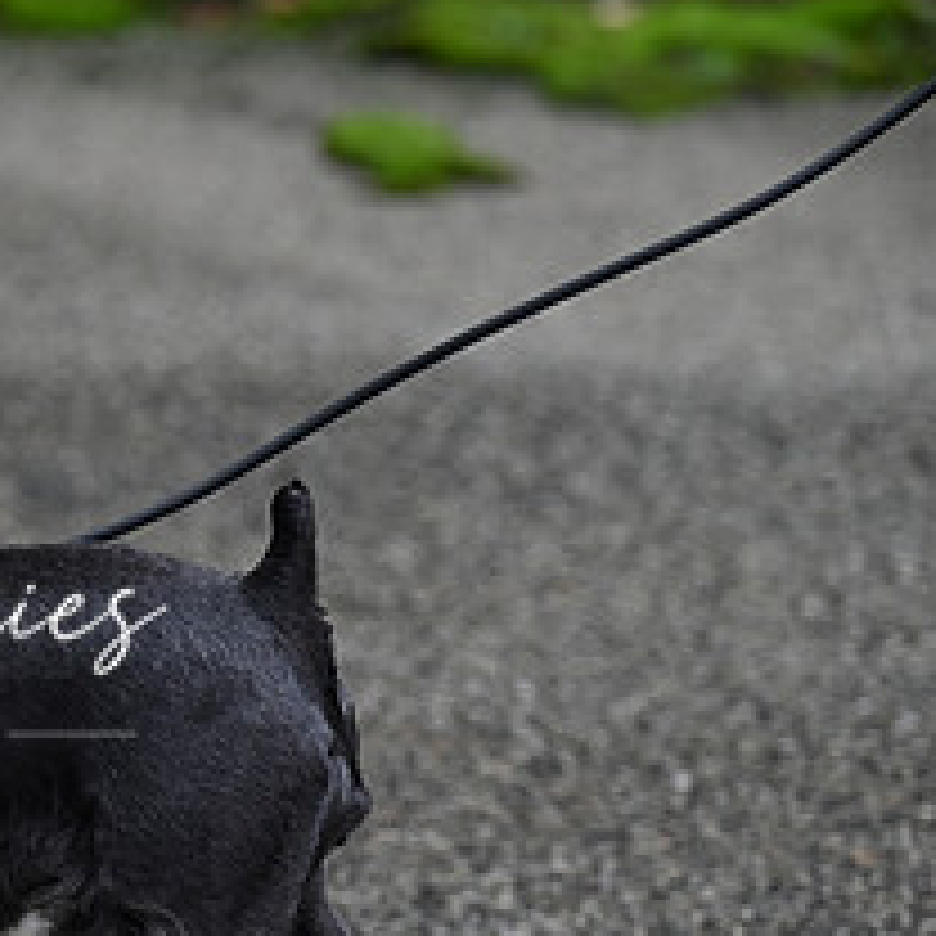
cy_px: 513
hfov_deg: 3.7
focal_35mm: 474
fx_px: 14500
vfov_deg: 3.7
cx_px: -292
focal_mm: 200
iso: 400
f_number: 5
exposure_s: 1/1000
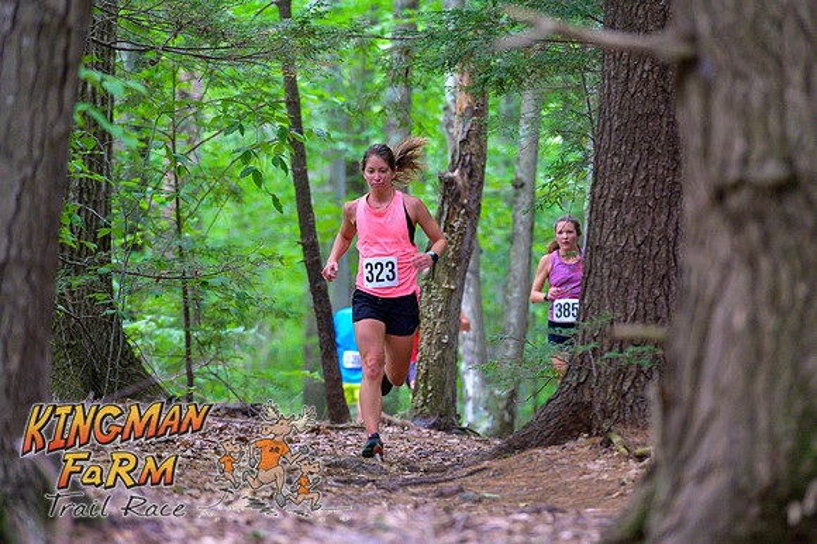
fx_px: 4536
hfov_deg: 10.3
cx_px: 408
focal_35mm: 200
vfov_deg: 6.9
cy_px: 272
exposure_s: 1/200
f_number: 4
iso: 8000
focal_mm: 200
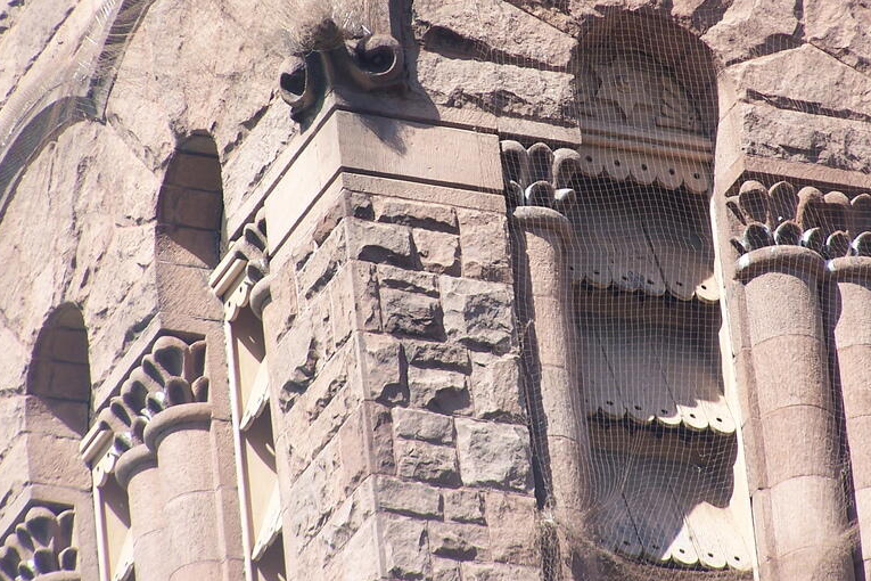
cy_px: 227
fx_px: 9701
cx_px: 552
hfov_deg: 5.1
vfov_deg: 3.4
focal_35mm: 401
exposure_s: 1/320
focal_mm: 47.7
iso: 80
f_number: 3.6
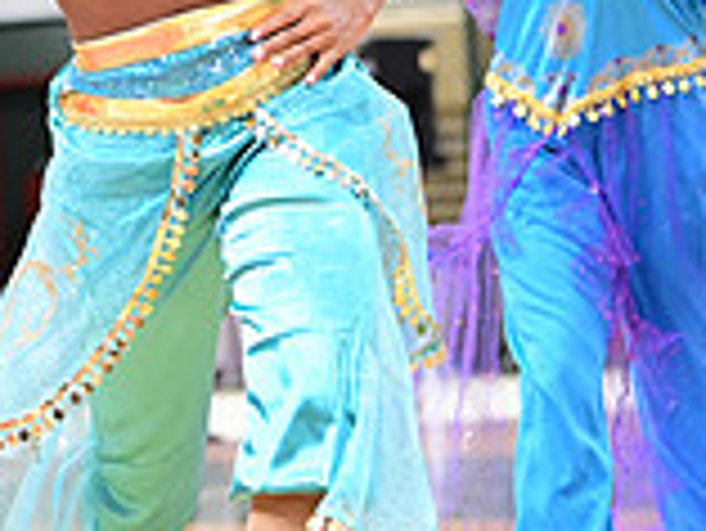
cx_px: 319
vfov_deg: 5.9
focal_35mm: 249
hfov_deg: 7.9
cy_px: -238
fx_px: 5082
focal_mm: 70
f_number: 3.2
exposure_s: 1/1000
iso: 6400
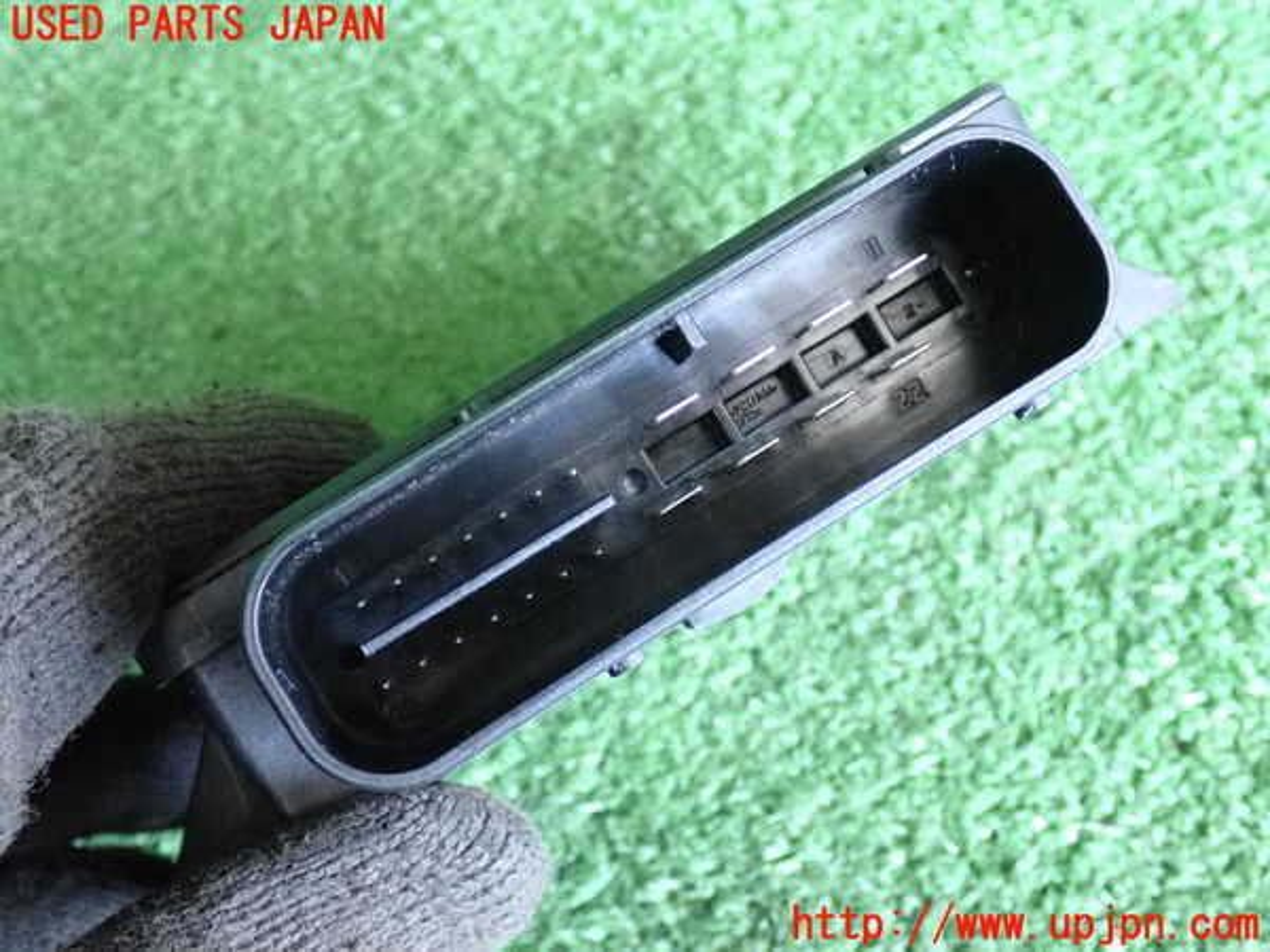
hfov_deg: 42.9
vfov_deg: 32.9
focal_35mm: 44
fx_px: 1614
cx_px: 635
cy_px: 476
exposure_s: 1/125
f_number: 2.9
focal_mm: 7.84
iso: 2000
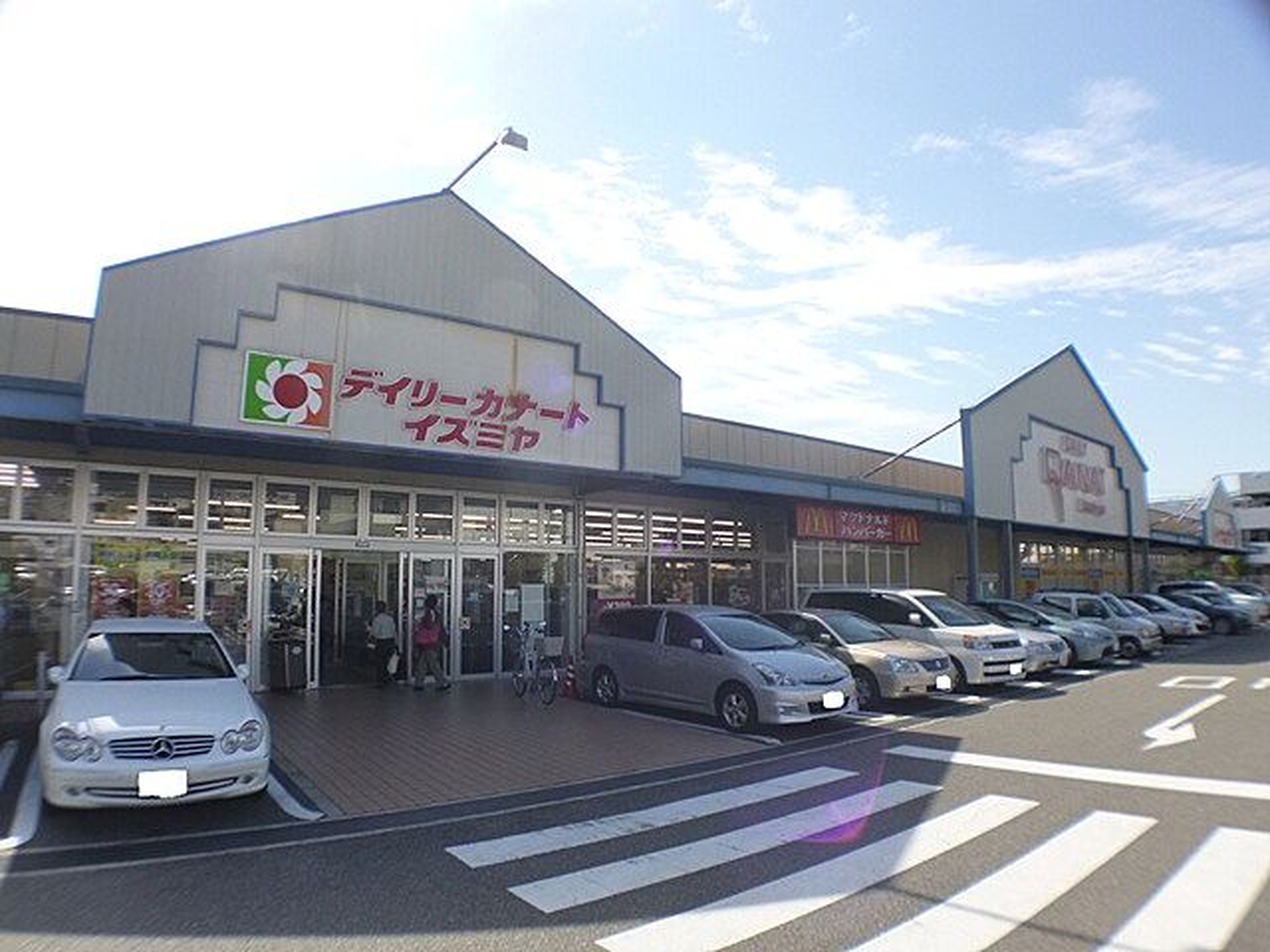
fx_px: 1174
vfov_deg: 44.2
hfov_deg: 56.8
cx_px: 635
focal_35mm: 32
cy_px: 476
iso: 160
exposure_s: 1/800
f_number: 2.9
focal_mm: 5.7
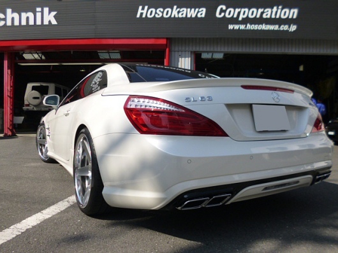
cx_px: 169
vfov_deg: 49.7
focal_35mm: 28
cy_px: 126
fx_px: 273
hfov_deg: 63.5
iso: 160
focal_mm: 5
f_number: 9
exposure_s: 1/125
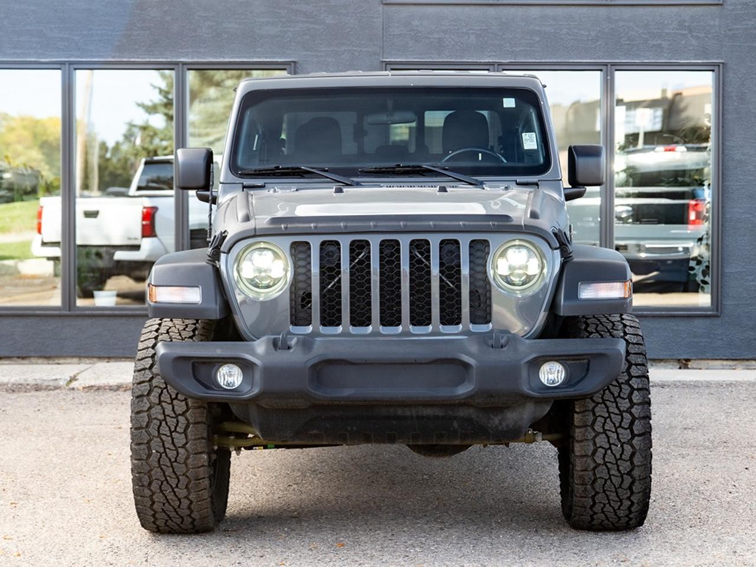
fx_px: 1765
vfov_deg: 18.2
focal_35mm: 81
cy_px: 213
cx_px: 391
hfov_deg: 24.2
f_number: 4
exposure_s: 1/160
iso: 200
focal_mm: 59
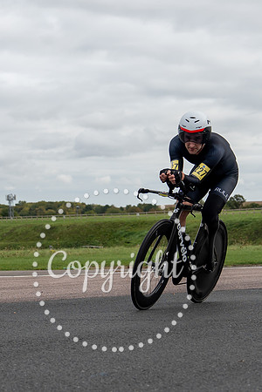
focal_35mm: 124
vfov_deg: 16.4
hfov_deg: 11.0
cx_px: 90
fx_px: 1354
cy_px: 297
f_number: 3.5
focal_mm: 39
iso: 100
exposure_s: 1/1000
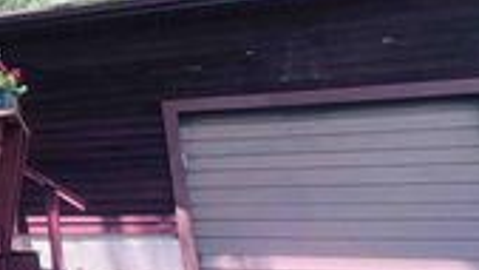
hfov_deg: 31.2
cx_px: -201
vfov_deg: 27.7
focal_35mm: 42
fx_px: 533
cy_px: 50
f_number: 1.8
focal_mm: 1.57
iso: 32
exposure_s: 1/107
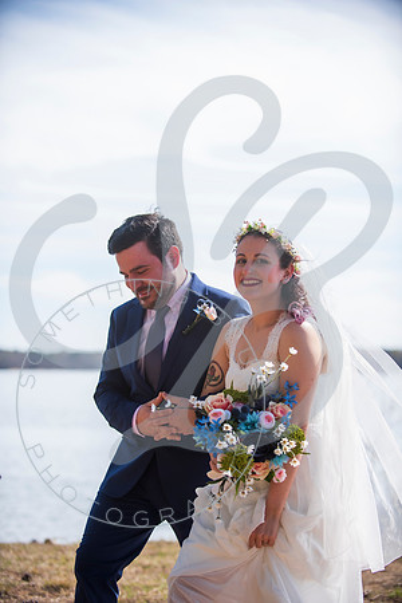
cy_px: 302
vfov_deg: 28.8
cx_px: 201
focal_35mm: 70
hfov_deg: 19.5
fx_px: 1172
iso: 100
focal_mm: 70
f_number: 2.8
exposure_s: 1/800
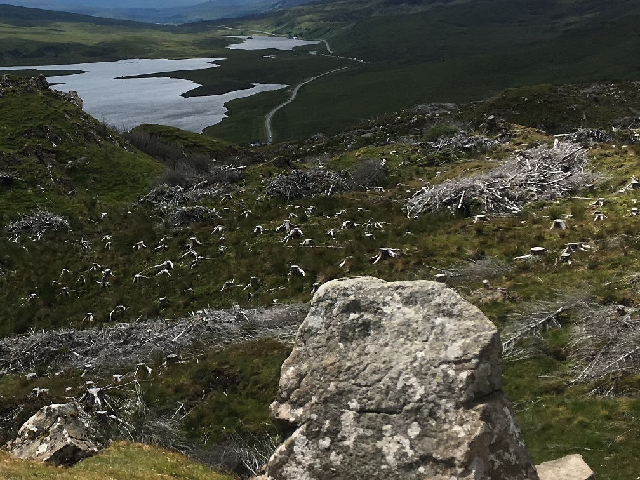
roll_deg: +1.7
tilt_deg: -10.0
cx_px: 70
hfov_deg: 31.7
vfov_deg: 25.2
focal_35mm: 58
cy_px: 196
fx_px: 1072
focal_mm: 4.15
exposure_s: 1/1972
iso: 25
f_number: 2.2
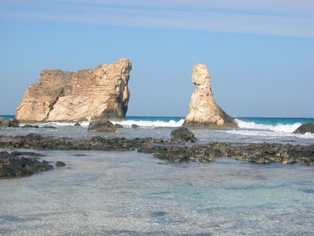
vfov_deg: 19.1
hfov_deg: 25.3
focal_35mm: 77
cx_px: 157
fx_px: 699
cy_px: 118
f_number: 4
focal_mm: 11.8
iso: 100
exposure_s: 1/1172
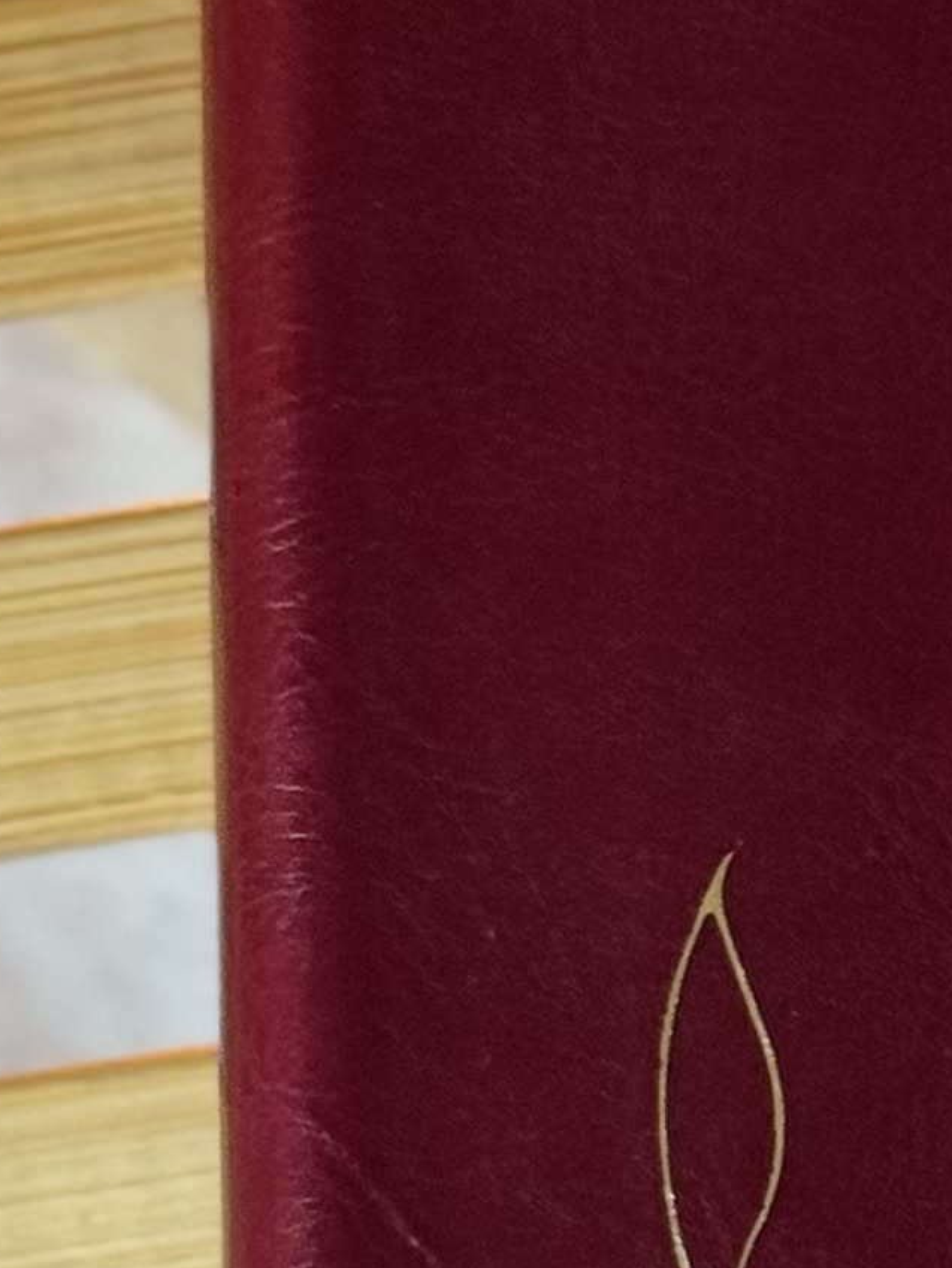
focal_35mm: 228
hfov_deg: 6.3
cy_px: 1274
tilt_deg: -84.6
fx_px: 8358
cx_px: 2022
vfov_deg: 8.6
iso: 200
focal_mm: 6.76
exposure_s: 1/60
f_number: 1.78
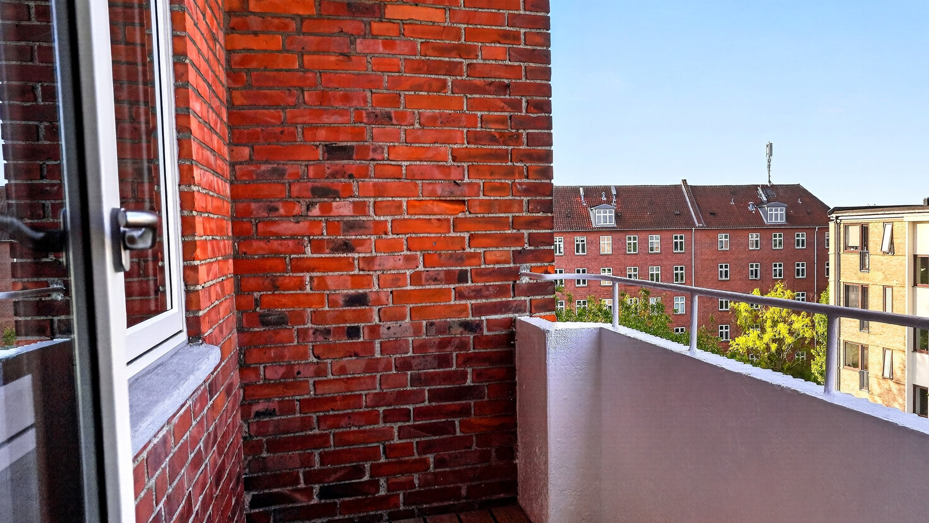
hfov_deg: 63.4
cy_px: 281
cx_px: 581
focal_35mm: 30
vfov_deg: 38.9
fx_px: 739
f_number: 8
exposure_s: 1/400
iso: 400
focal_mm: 22
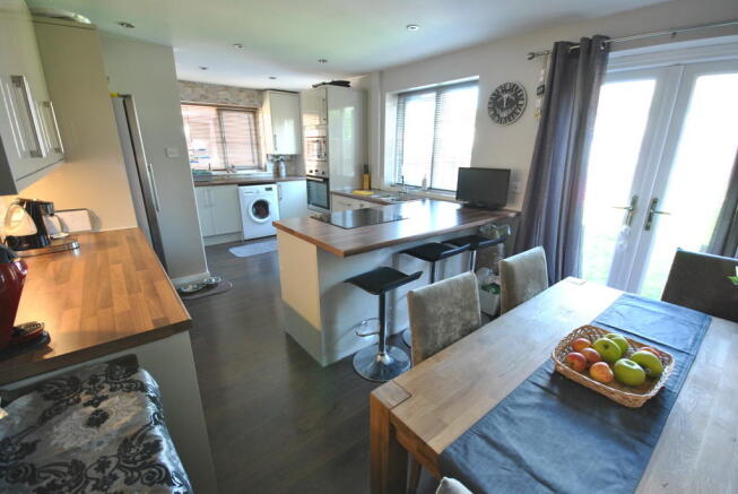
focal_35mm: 15
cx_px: 369
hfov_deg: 100.3
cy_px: 247
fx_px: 308
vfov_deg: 77.5
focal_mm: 10
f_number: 4
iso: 400
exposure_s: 1/10
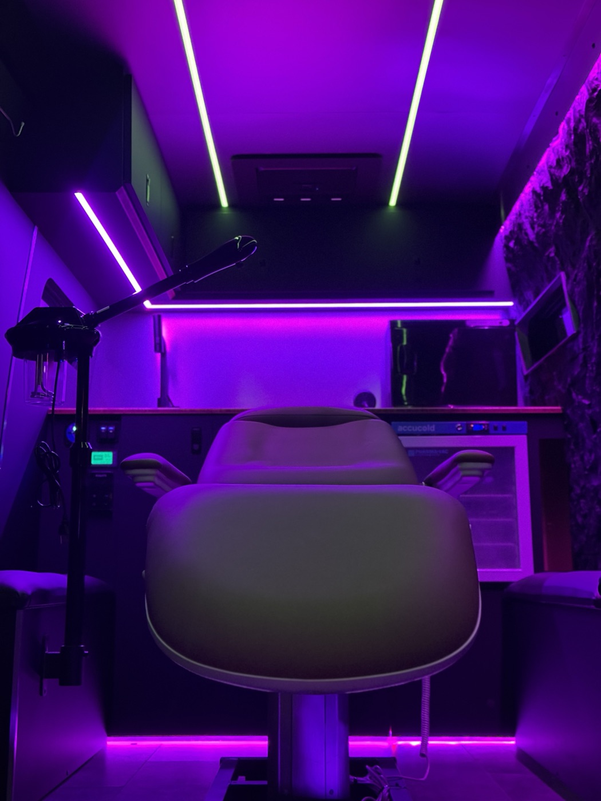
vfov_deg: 39.7
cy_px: 400
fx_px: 1111
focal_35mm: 48
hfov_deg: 30.3
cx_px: 300
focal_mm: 6.76
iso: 500
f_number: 1.78
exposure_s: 1/35
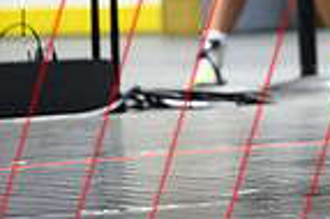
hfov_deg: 4.0
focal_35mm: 508
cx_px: 588
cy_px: -135
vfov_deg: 2.7
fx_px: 4651
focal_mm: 125
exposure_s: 1/800
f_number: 2.8
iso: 6400
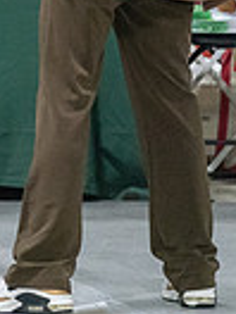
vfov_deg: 3.1
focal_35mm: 640
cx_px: -246
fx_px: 5818
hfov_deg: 2.3
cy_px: -30
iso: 6400
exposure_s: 1/320
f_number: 2.8
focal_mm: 152
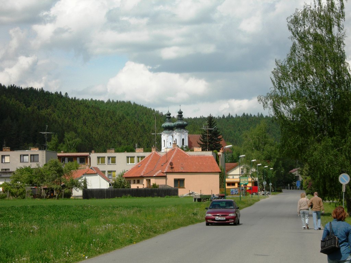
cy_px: 132
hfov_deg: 17.4
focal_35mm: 113
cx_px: 176
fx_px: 1146
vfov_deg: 13.1
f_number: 8.2
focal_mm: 23.4
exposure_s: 1/262
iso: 50
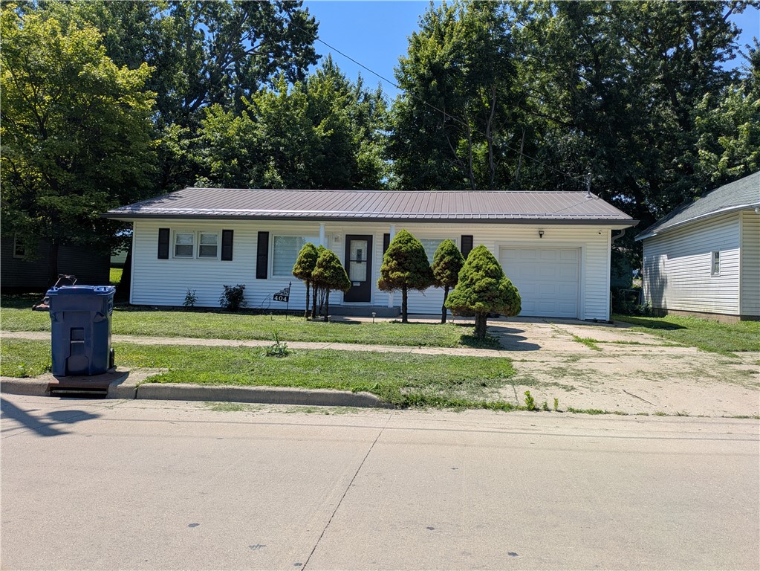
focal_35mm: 25
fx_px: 549
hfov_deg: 69.4
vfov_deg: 54.9
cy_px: 286
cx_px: 380
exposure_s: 1/1919
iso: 44
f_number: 1.89
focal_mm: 5.43
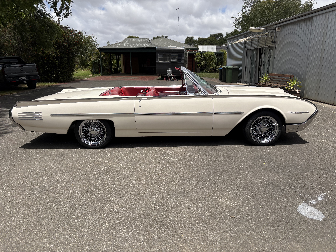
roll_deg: +1.0
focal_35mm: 26
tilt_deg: -13.7
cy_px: 126
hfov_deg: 67.3
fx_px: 252
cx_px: 168
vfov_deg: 53.1
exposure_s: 1/5348
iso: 50
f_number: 1.6
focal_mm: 5.96
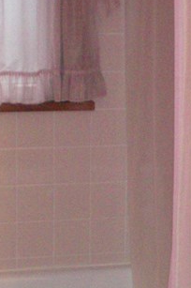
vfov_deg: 15.5
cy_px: 205
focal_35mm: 132
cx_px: 202
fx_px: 1053
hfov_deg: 10.3
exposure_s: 1/60
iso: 400
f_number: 3.1
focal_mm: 6.3
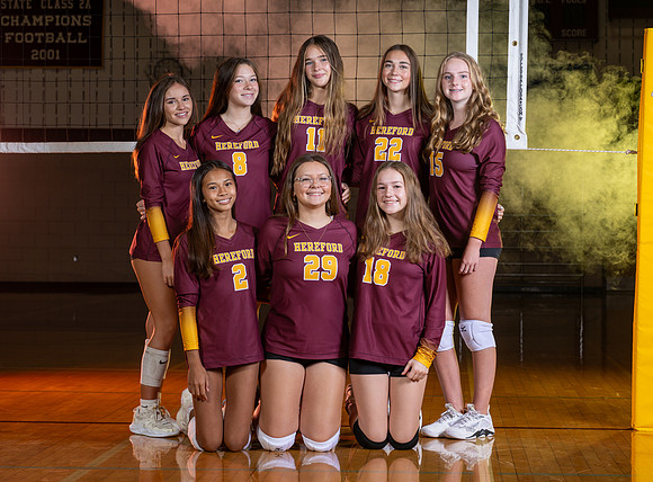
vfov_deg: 16.1
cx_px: 375
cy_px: 211
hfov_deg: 21.7
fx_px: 1701
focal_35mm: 91
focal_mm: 70
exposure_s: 1/160
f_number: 6.3
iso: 64
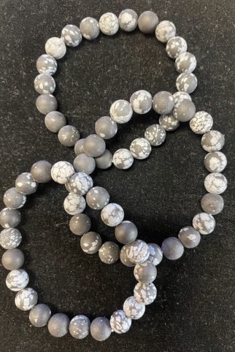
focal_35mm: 28
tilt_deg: -85.0
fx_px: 274
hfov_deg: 46.4
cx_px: 124
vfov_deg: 65.5
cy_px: 176
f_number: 1.8
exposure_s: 1/30
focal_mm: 4.25
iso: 500
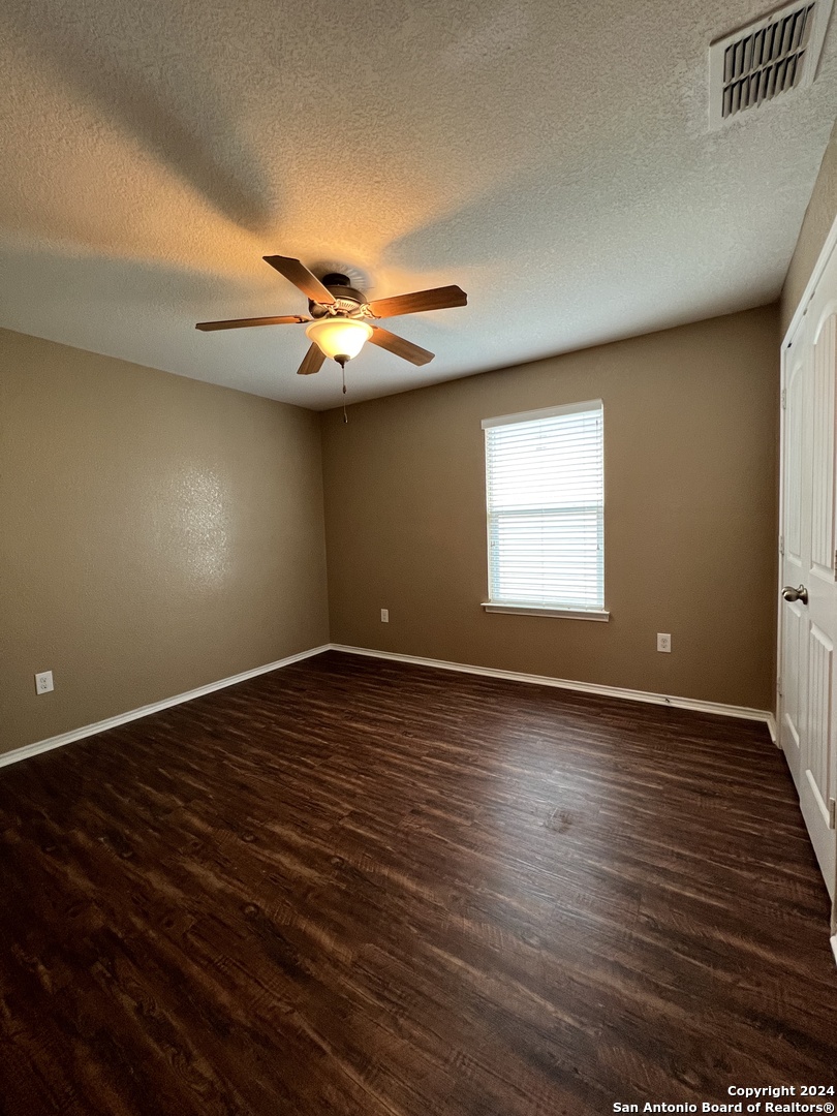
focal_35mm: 13
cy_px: 558
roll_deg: +1.9
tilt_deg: -3.3
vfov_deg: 106.2
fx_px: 419
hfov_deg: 89.9
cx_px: 418
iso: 320
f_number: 1.8
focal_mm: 1.57
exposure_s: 1/60
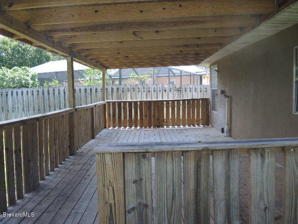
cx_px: 149
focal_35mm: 28
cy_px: 112
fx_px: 241
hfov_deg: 63.4
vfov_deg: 49.7
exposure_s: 1/320
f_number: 2
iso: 80
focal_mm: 6
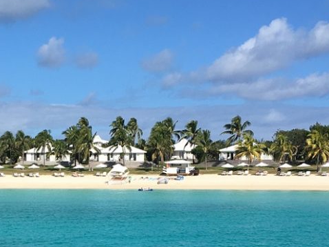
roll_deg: -0.1
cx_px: 89
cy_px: 238
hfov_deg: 27.1
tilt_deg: -5.8
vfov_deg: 20.2
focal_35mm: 71
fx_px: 674
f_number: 2.2
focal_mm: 4.15
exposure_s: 1/2331
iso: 25
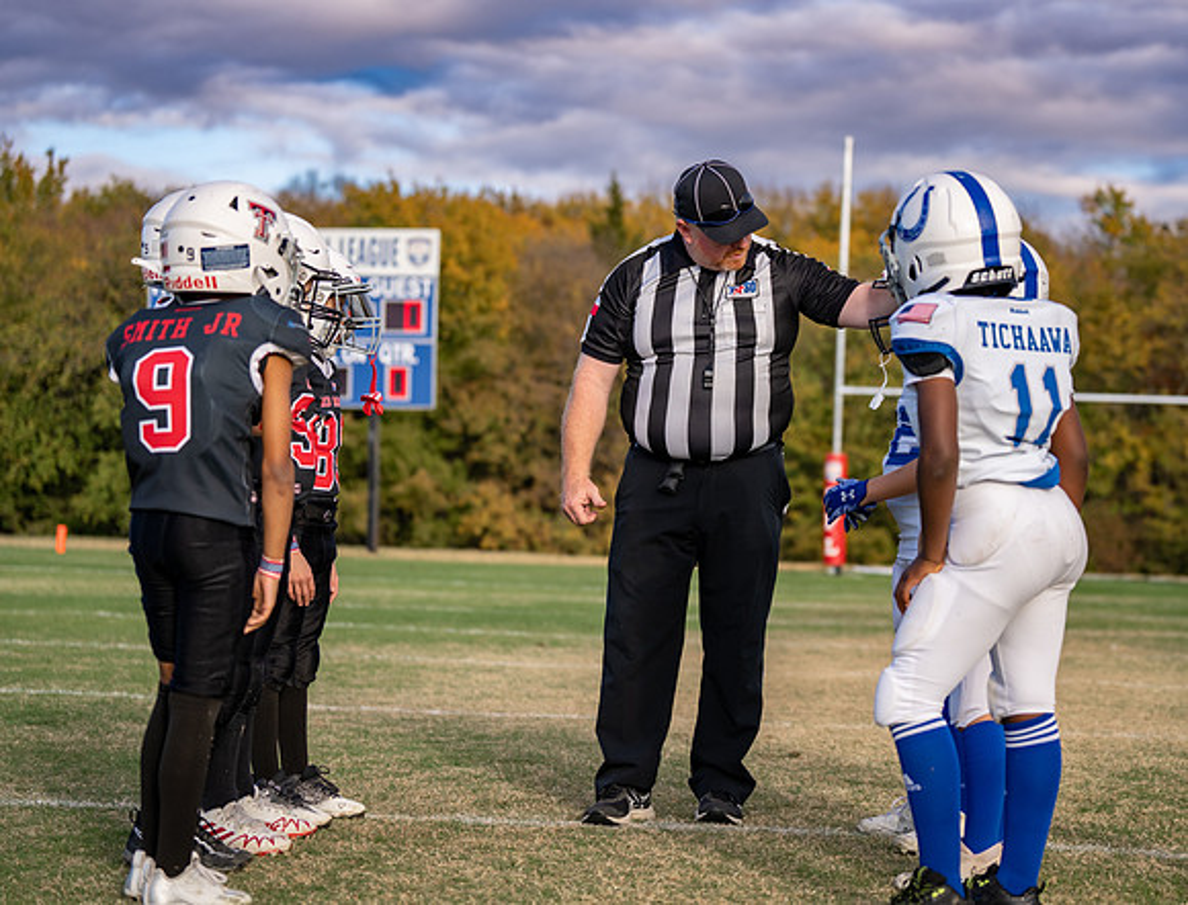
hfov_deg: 22.9
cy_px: 409
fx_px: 2930
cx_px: 747
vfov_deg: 17.6
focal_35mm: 85
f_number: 2.8
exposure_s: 1/800
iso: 100
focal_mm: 70
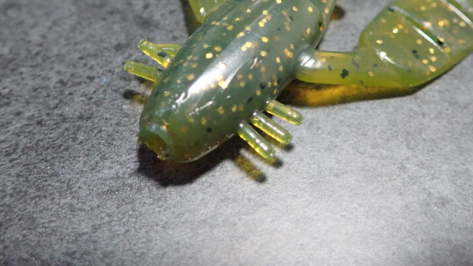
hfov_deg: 43.6
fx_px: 590
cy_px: 28
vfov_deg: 24.7
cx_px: 275
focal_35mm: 47
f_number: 2.3
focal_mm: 5.5
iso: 800
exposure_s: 1/60
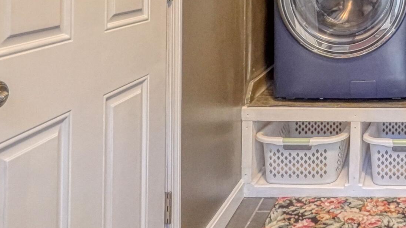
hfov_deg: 40.7
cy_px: -55
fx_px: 463
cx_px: 416
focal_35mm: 43
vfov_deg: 24.7
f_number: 11
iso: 6400
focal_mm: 10
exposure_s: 1/30
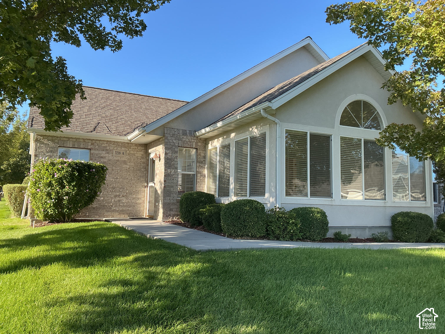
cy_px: 167
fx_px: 373
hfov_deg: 61.7
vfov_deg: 48.2
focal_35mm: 29
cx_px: 222
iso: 25
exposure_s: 1/478
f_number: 1.8
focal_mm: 3
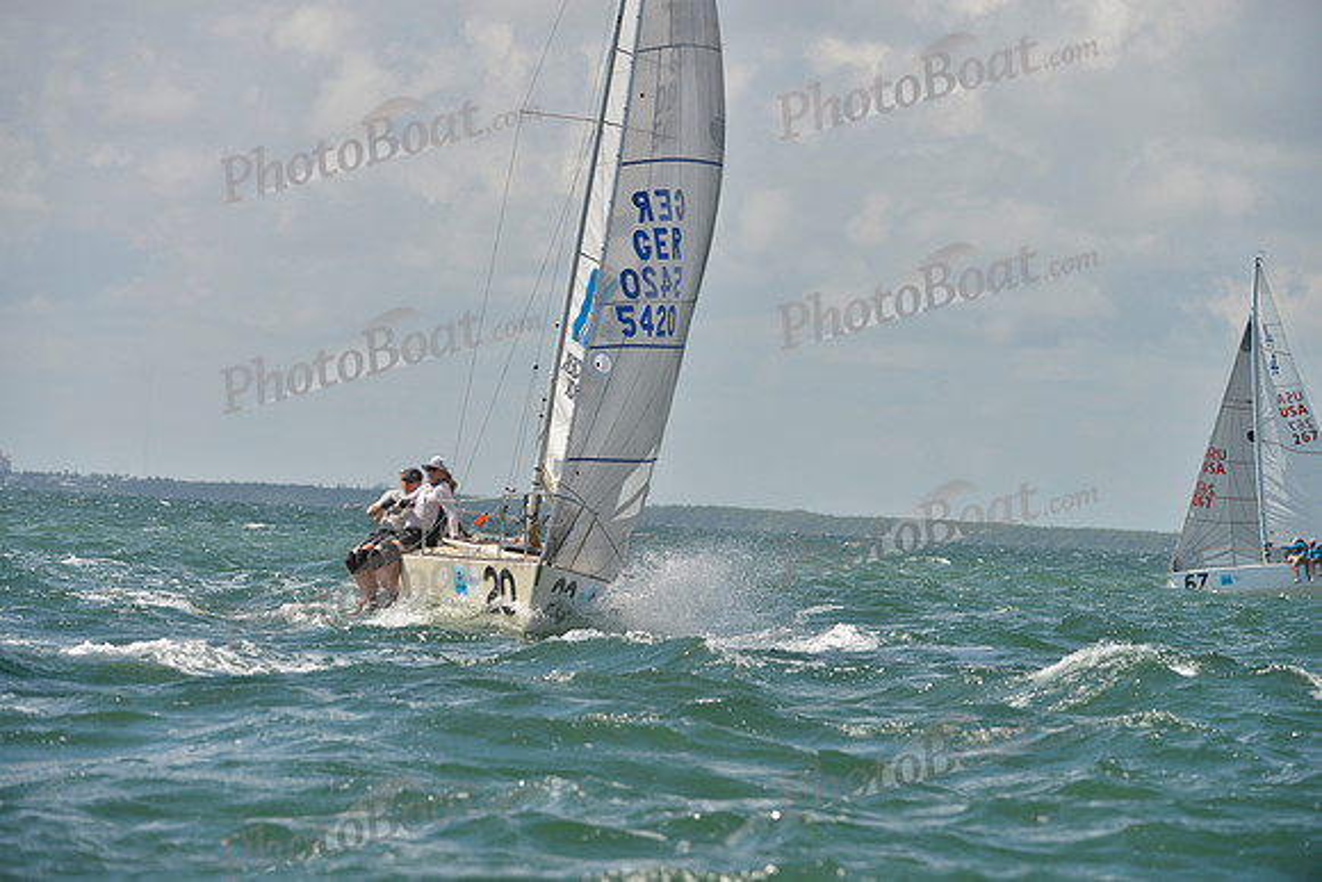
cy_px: 441
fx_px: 7346
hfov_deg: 10.3
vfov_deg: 6.9
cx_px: 661
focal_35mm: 200
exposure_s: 1/1250
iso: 200
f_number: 6.3
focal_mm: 200
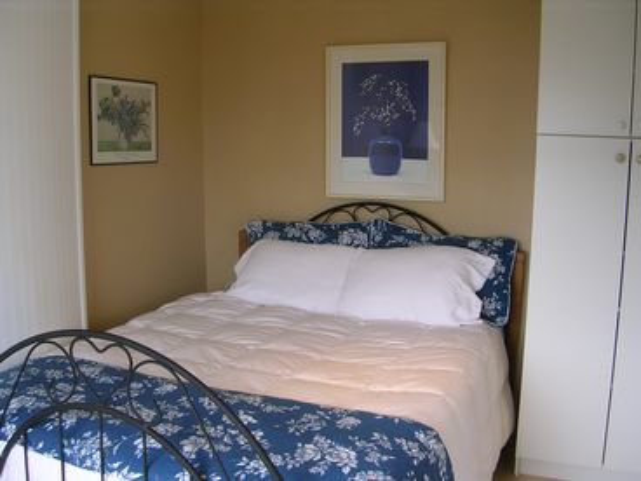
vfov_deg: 37.7
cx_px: 320
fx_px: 704
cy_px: 240
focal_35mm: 38
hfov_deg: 49.0
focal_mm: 5.8
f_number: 2.8
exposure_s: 1/44.8
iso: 50
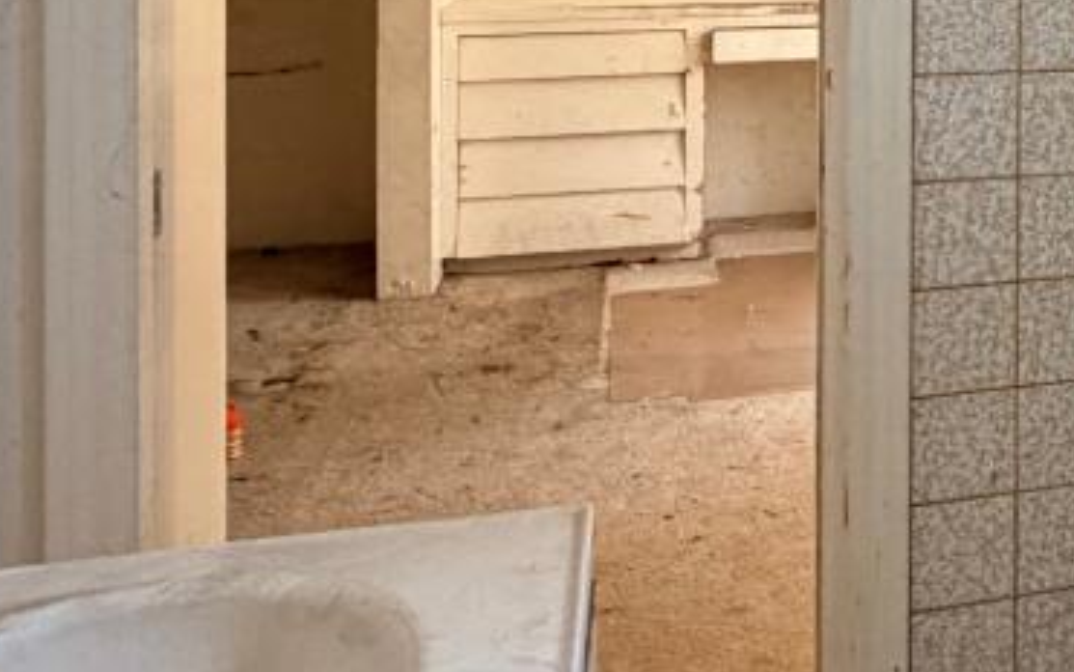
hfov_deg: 29.2
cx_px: 1294
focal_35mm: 60
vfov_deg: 20.2
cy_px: -152
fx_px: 1756
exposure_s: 1/71
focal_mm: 2.22
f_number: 2.2
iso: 320
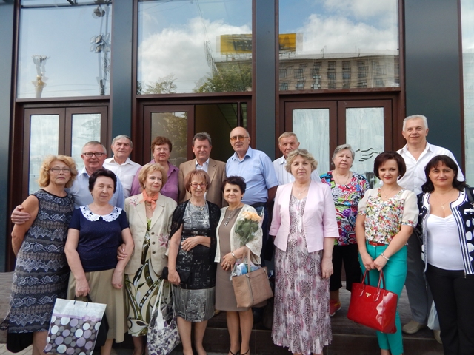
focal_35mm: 22
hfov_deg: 76.4
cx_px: 237
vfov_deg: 61.1
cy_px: 178
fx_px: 301
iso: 125
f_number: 3
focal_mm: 4
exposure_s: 1/400
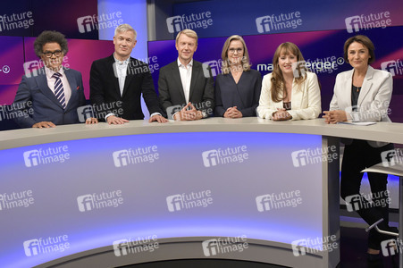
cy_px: 134
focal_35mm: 31
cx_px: 202
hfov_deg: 60.3
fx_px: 347
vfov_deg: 42.3
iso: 2500
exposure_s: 1/200
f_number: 6.3
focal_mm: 31
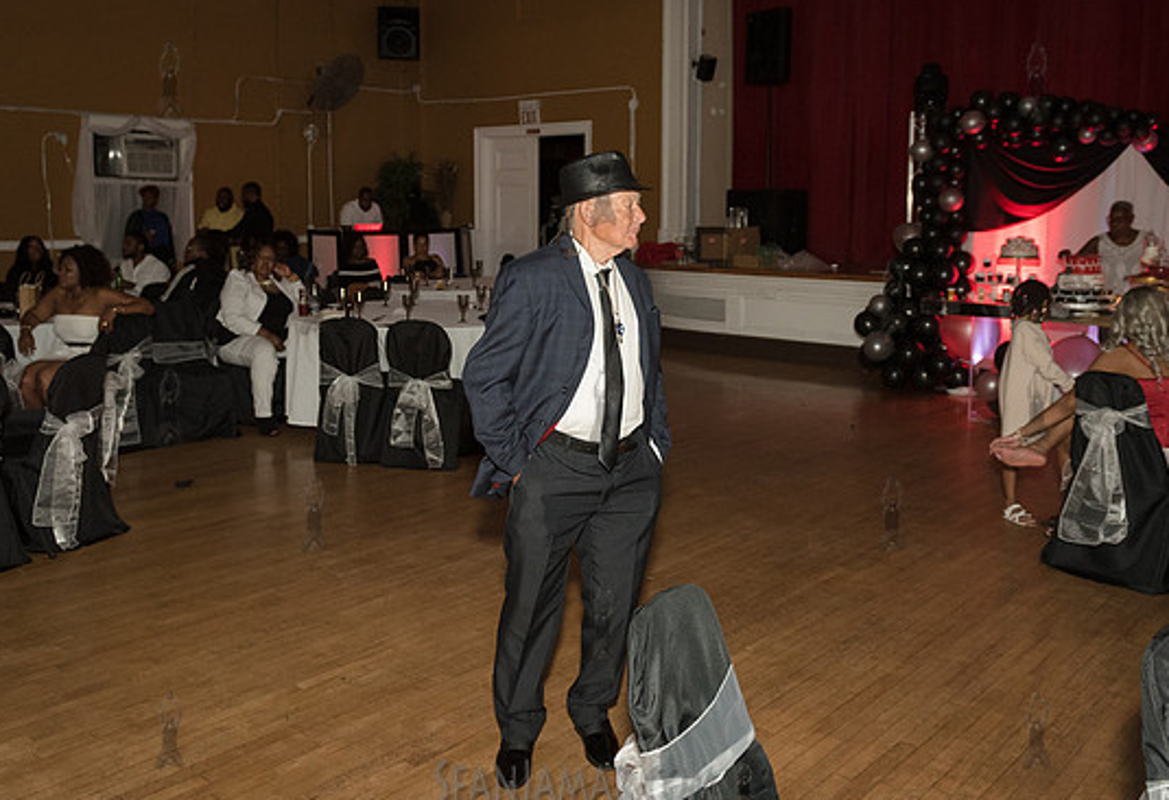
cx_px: 574
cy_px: 295
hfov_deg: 56.8
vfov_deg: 40.3
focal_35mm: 33
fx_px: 1080
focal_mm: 24
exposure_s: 1/200
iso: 2000
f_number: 3.5
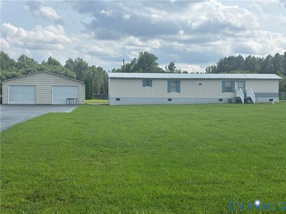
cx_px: 143
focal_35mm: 52
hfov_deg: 36.8
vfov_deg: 28.0
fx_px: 430
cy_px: 107
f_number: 1.6
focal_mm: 5.96
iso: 40
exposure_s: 1/3021
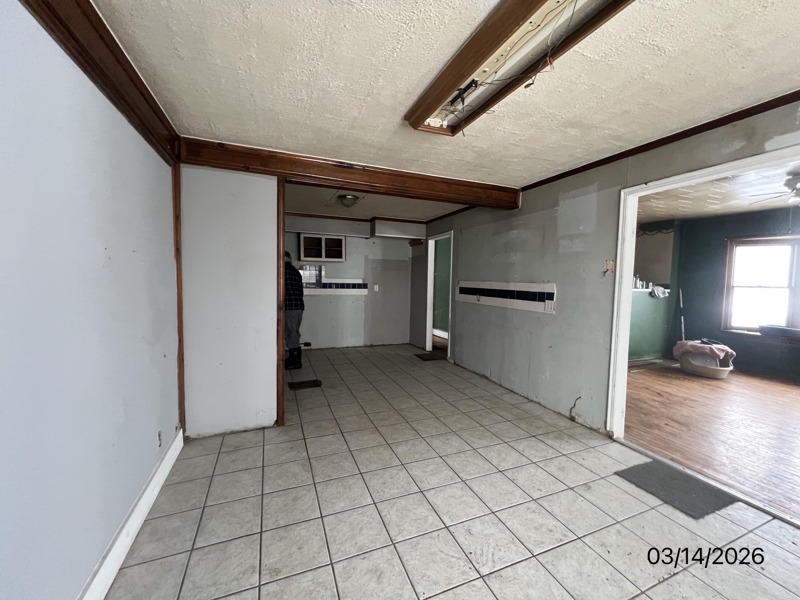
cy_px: 300
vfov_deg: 89.9
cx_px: 400
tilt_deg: -2.7
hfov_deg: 106.2
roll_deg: +0.4
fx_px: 300
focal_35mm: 13
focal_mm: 1.57
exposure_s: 1/60
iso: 500
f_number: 1.8
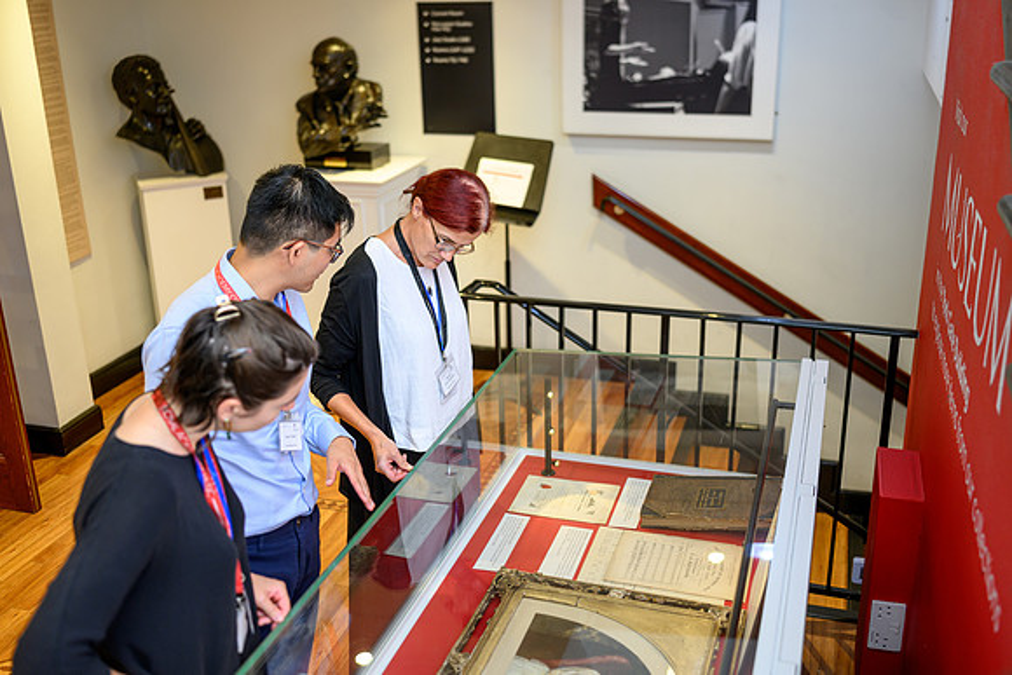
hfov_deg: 53.5
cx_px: 506
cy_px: 338
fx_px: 1003
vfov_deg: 37.2
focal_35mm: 36
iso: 560
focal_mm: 35
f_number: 2
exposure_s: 1/80
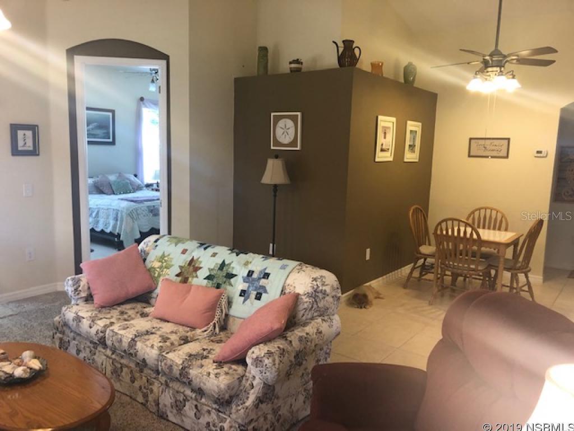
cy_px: 216
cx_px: 287
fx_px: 464
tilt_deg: -7.5
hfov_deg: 63.4
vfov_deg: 49.7
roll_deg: -1.3
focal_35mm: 28
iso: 40
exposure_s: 1/24
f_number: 1.8
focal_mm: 3.99
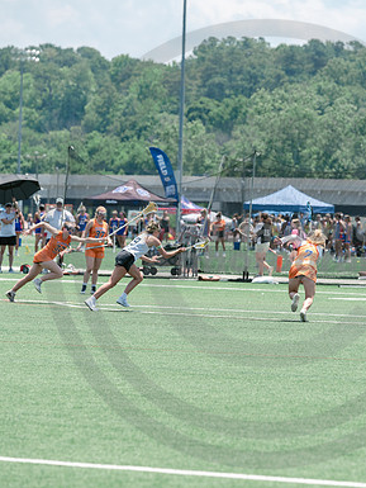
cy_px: 244
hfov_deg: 5.1
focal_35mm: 290
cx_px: 266
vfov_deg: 6.8
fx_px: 4086
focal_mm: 200
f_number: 5
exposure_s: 1/1600
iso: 400
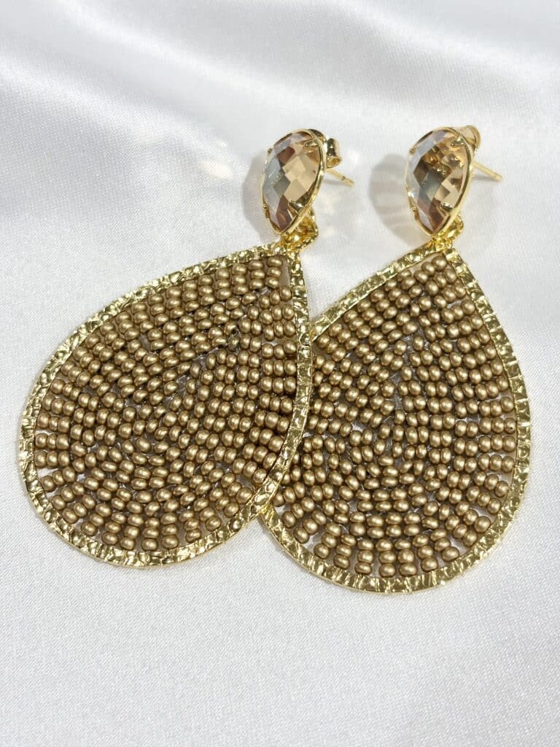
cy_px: 374
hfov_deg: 28.0
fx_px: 1122
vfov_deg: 36.8
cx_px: 280
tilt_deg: -55.4
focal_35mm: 52
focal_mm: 5.96
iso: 32
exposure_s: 1/186
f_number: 1.6
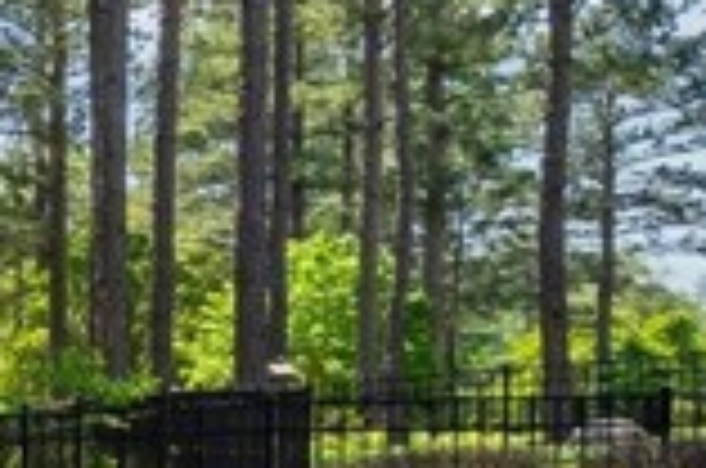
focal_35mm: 111
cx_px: -1533
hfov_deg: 10.7
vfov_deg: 12.3
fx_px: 2172
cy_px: 349
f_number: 8
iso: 100
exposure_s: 1/320
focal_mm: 16
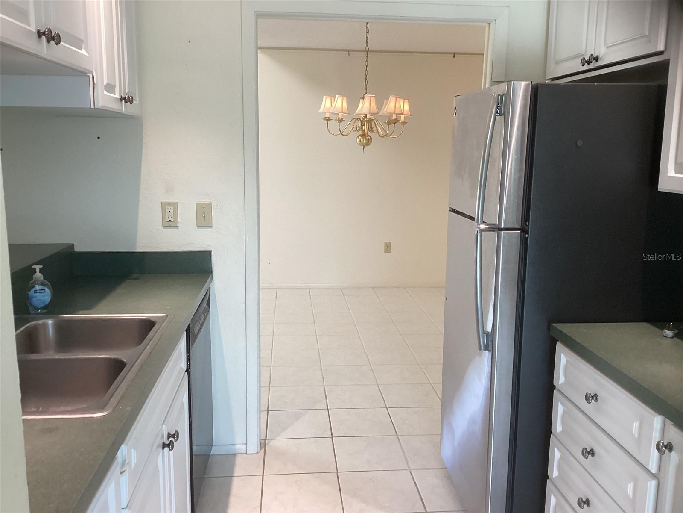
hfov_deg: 58.4
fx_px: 612
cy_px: 256
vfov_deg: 45.4
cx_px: 342
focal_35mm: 31
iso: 100
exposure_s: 1/60
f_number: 2.4
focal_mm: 3.3
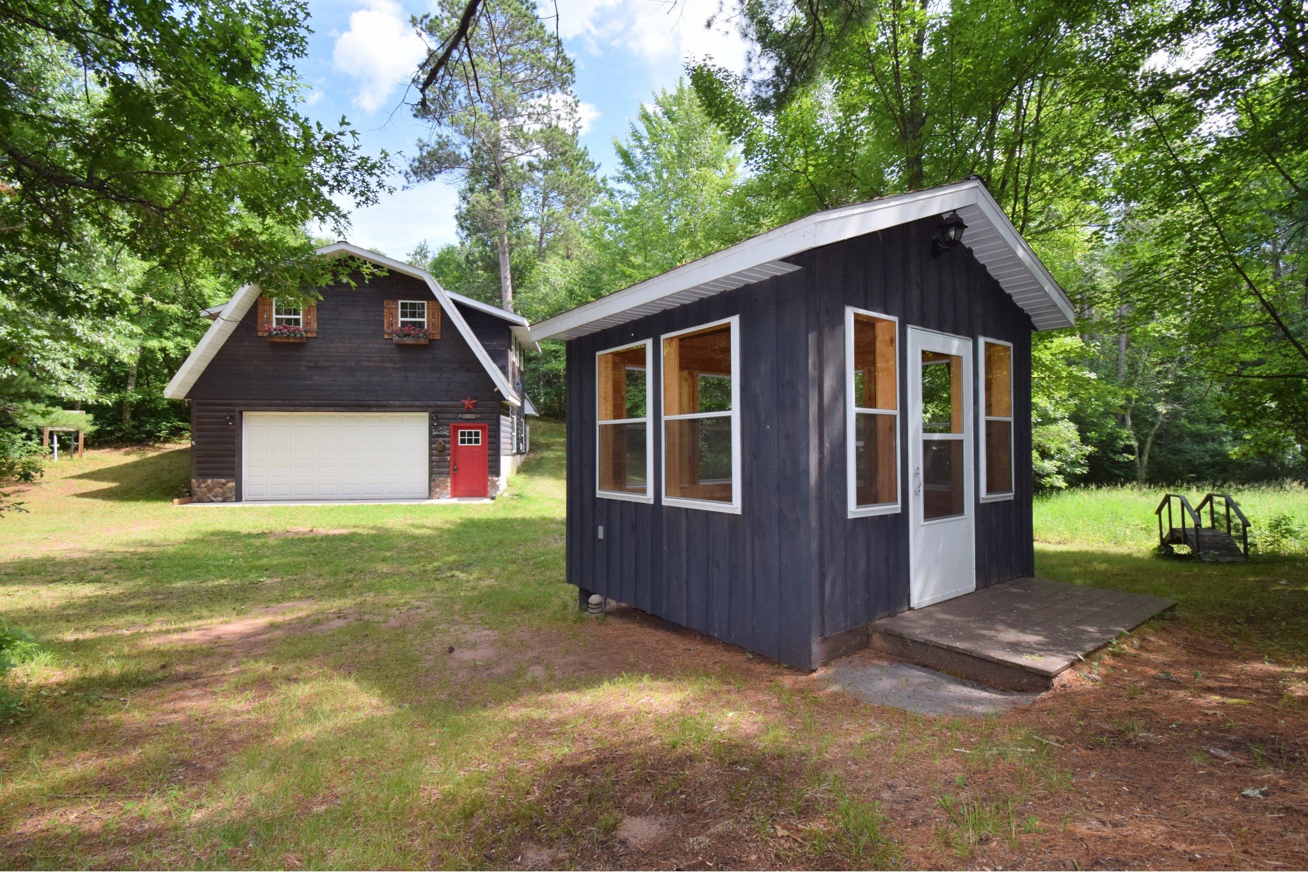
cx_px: 654
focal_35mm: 15
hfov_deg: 100.4
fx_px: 545
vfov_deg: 77.3
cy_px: 436
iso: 320
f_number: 11
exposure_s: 1/160
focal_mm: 10
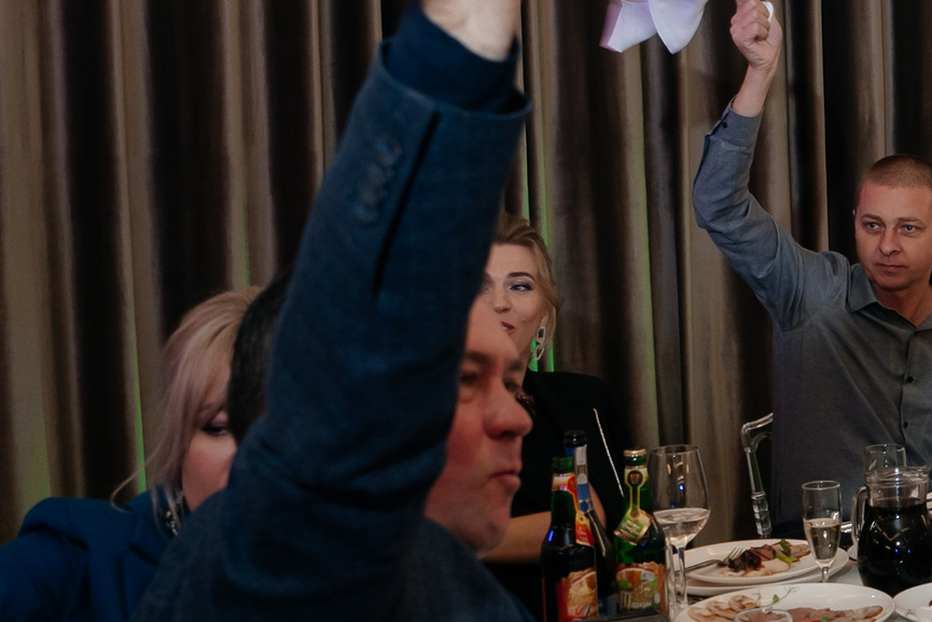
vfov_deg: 19.1
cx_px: 1235
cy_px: 189
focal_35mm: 71
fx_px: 1838
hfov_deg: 24.5
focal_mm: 24
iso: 500
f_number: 5
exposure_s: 1/125
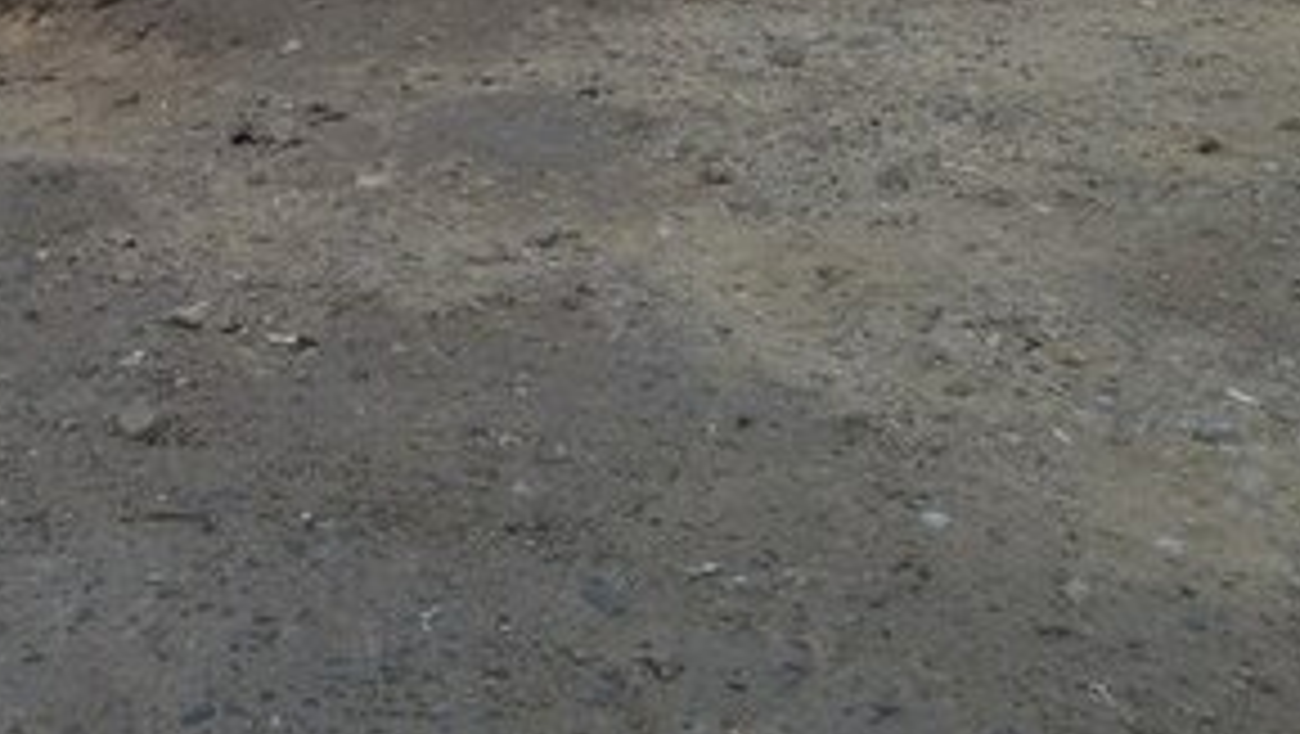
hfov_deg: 26.9
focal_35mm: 77
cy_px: -344
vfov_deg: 14.7
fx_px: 2656
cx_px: 225
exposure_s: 1/100
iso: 50
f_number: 2.4
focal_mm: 2.93
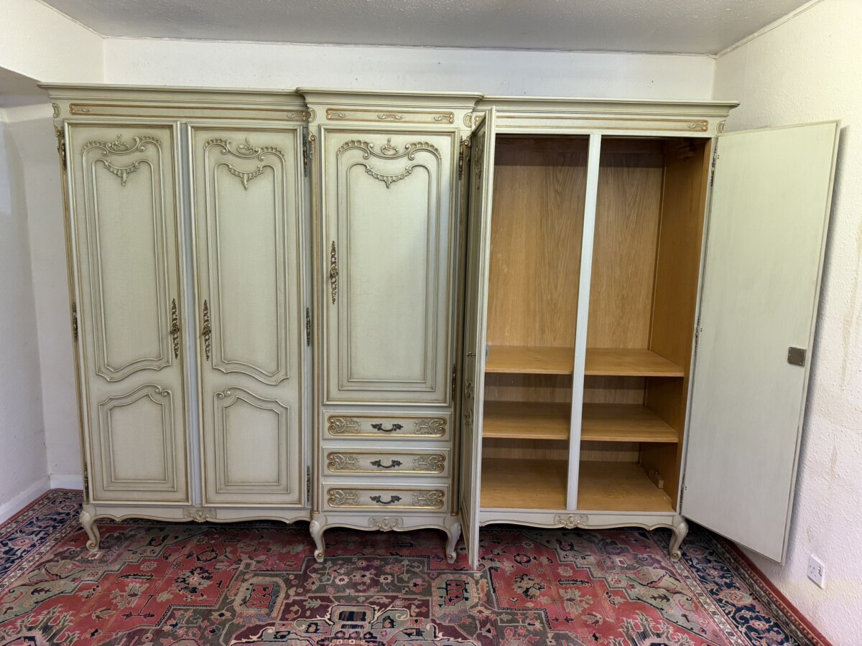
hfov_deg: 71.6
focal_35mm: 24
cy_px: 323
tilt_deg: -9.1
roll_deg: -1.4
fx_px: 598
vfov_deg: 56.8
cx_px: 431
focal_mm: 6.76
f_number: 1.78
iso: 200
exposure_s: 1/100
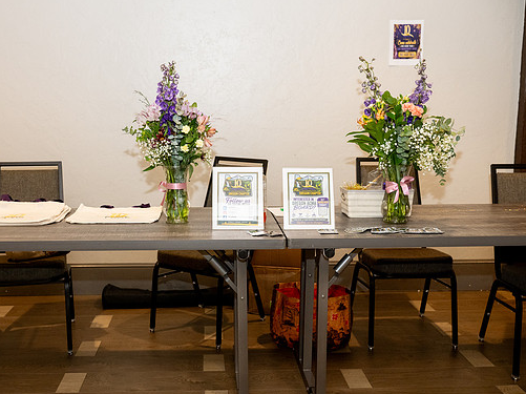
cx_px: 226
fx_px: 592
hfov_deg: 47.8
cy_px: 198
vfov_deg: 36.8
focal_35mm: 39
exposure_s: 1/320
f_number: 4
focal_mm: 35
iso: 2500
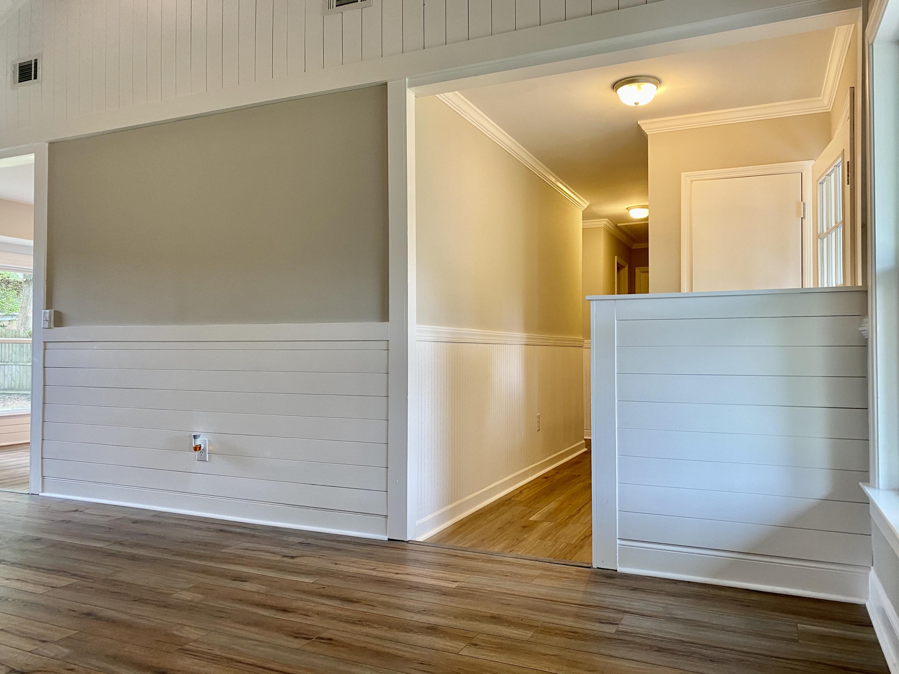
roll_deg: -0.7
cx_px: 450
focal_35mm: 26
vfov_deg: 53.1
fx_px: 675
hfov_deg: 67.3
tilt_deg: +2.1
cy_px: 337
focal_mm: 4.25
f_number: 1.8
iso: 80
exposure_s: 1/60
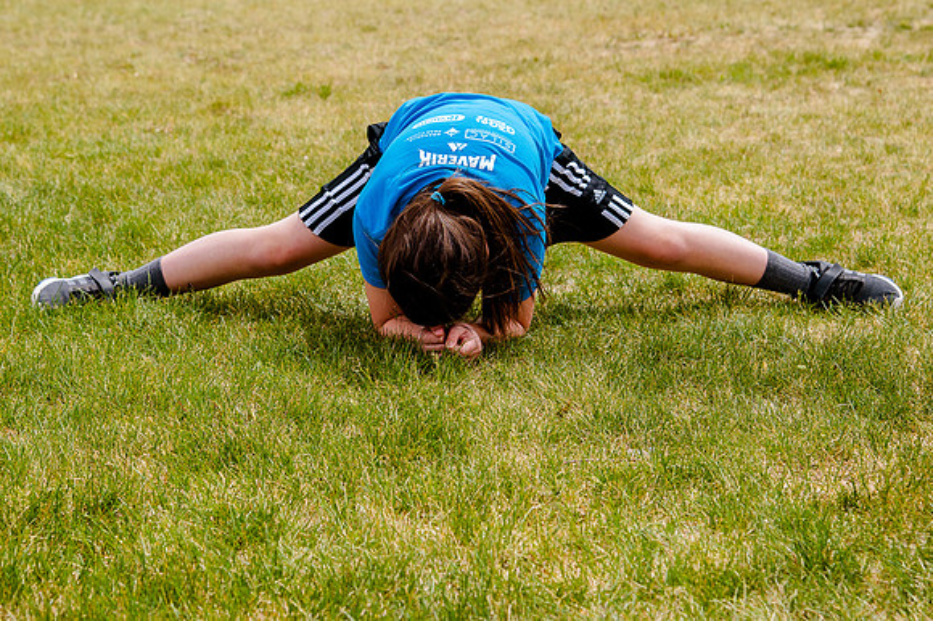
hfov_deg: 25.3
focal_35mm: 80
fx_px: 2078
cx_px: 434
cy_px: 250
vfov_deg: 17.0
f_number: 6.3
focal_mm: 65
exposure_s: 1/640
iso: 200
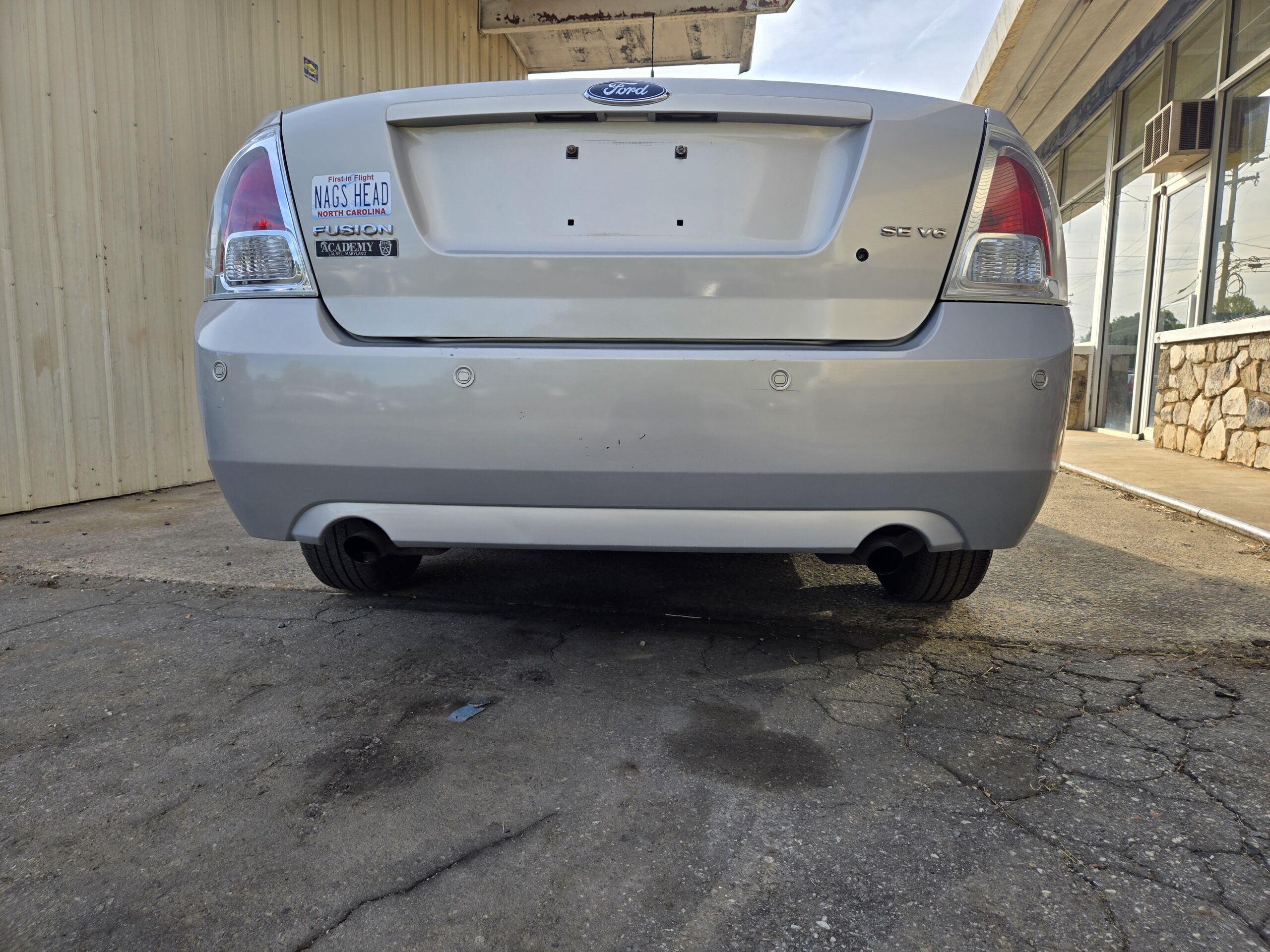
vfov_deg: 58.9
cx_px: 635
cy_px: 476
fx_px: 844
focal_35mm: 23
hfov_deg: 73.9
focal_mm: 5.4
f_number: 1.8
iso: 25
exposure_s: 1/1008
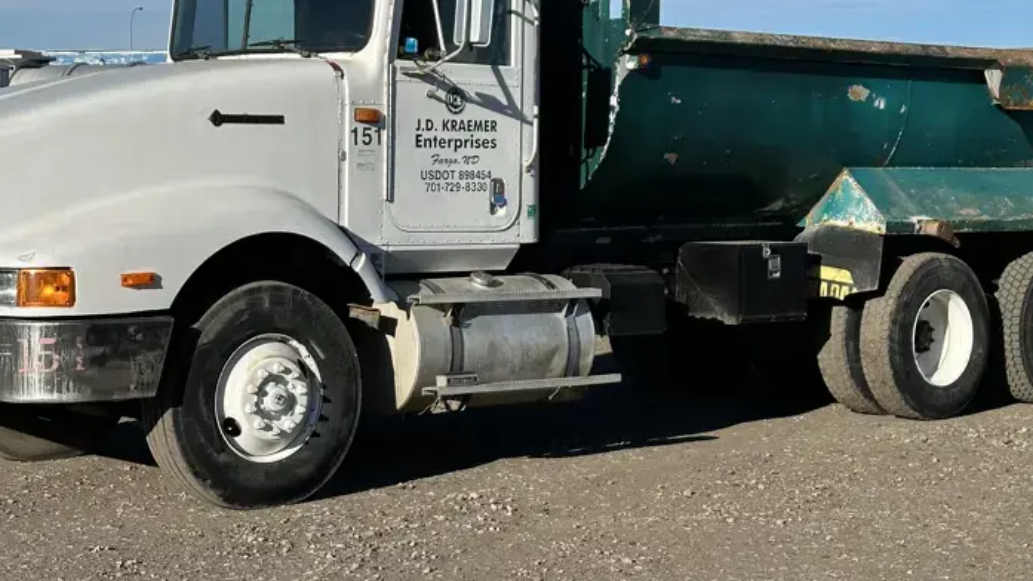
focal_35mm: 72
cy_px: 249
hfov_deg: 29.3
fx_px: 1972
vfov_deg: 16.8
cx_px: 477
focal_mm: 6.86
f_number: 1.78
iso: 64
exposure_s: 1/6211
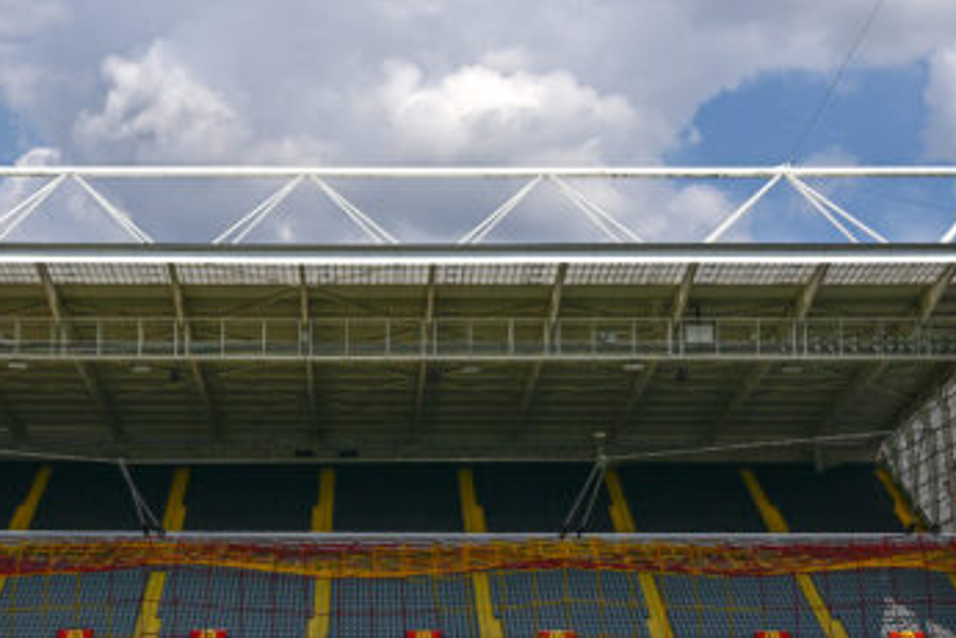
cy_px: 79
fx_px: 1886
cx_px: 362
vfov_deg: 18.9
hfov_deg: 28.3
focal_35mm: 71
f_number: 2.8
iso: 64
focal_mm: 24
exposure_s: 1/5000
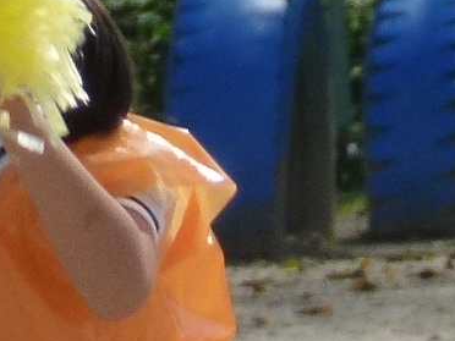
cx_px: 225
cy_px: 816
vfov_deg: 0.6
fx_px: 34753
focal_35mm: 2644
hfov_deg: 0.8
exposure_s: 1/800
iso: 160
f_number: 5.9
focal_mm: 68.8
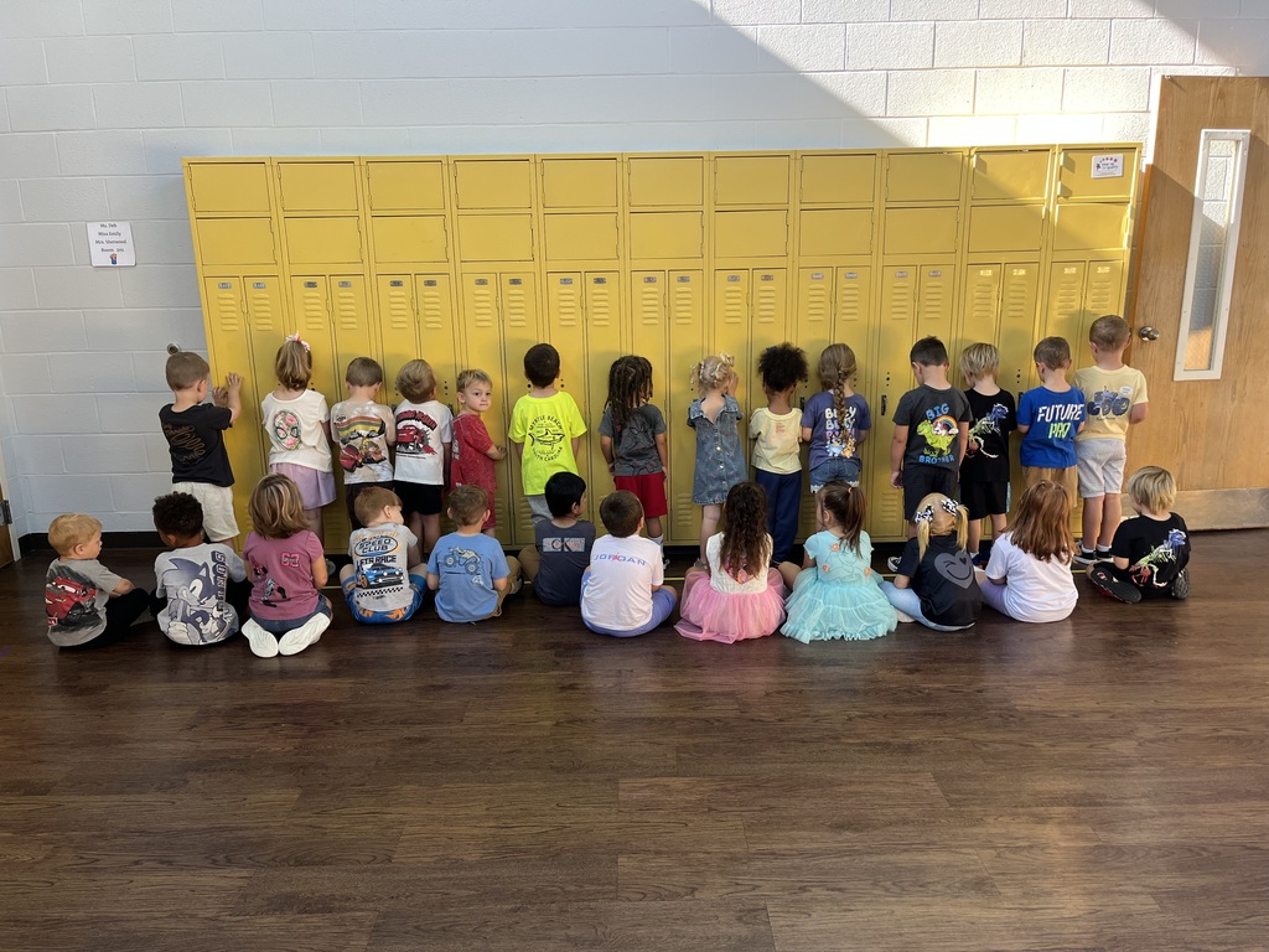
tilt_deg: -14.5
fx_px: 953
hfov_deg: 67.3
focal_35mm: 26
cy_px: 476
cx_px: 634
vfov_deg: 53.1
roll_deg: +0.8
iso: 80
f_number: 1.6
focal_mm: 5.1
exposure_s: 1/120
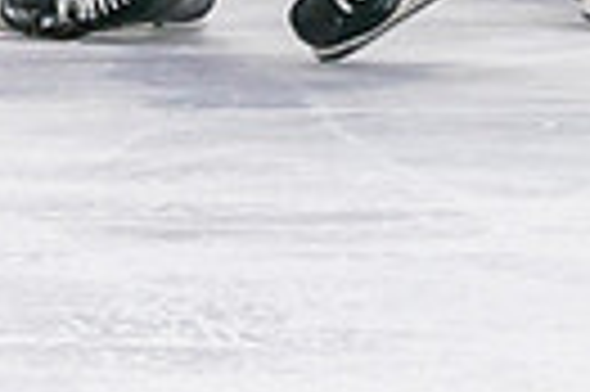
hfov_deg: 2.3
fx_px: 14993
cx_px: 163
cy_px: -252
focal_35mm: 916
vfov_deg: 1.5
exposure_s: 1/640
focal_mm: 110
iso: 800
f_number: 2.8
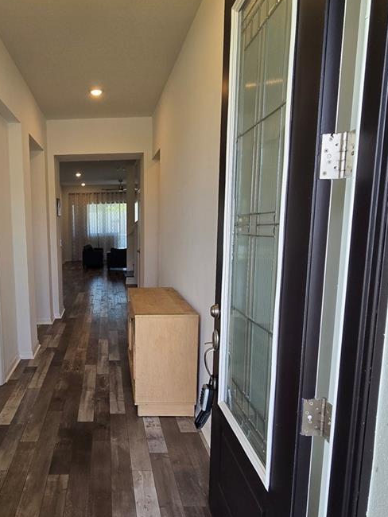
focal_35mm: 24
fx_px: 358
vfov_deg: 71.3
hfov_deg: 53.6
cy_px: 290
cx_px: 87
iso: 50
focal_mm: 2.2
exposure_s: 1/141
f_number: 2.2
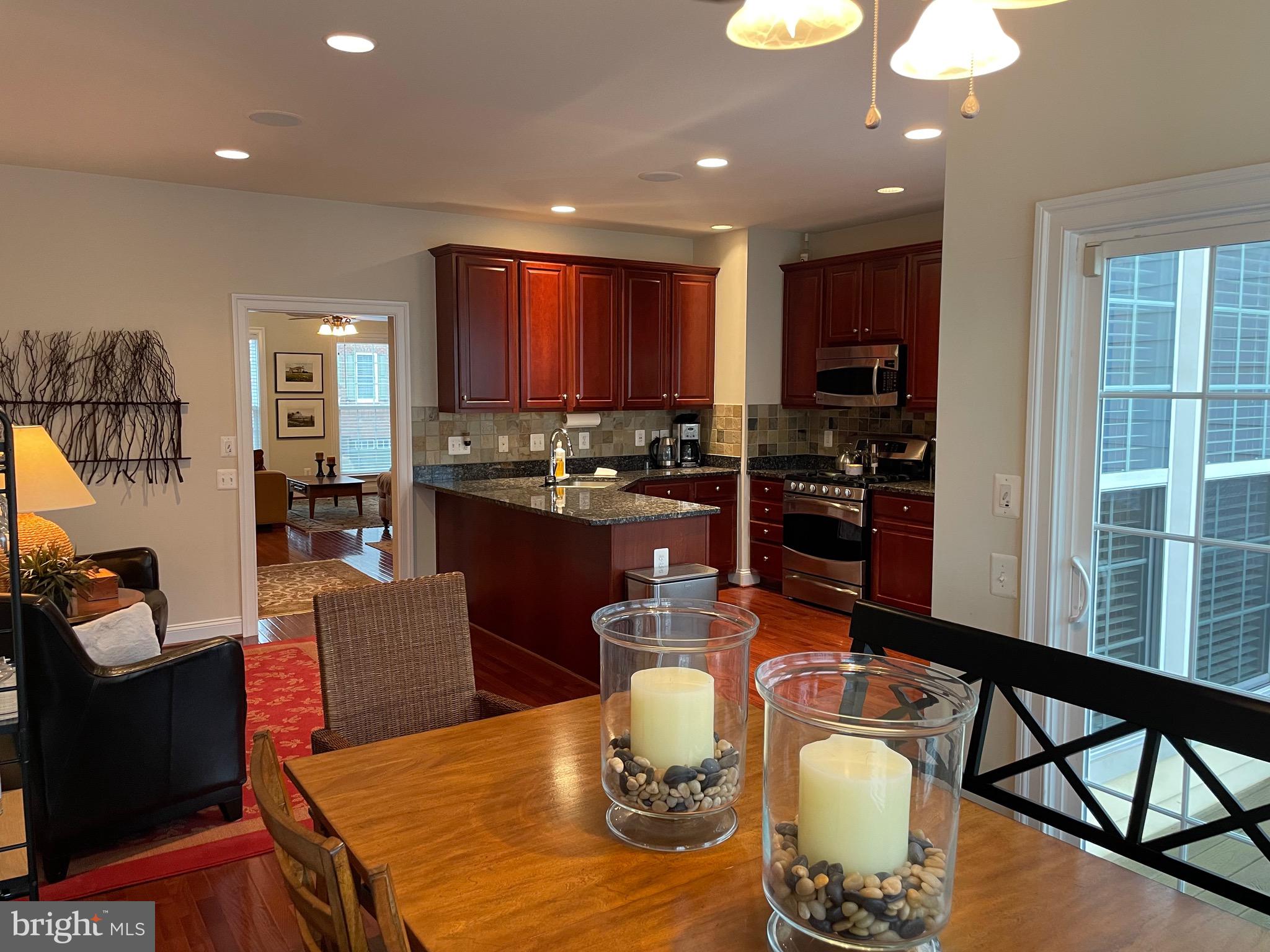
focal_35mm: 26
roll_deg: +0.3
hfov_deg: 67.3
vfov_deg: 53.1
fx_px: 954
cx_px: 635
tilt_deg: -4.4
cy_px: 476
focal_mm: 4.2
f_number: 1.6
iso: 200
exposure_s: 1/60
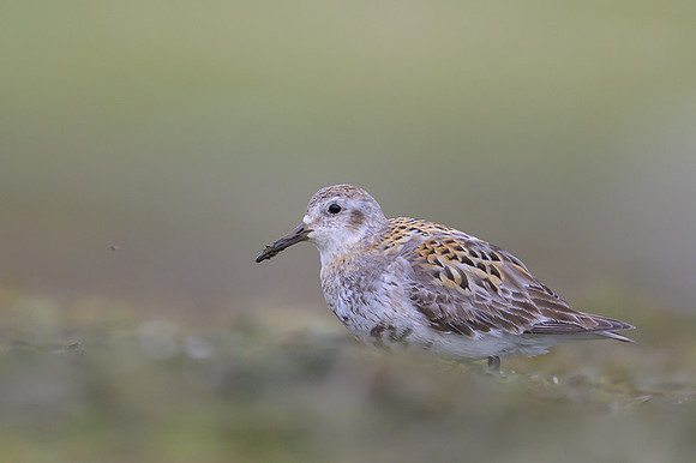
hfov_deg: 1.9
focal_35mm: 1101
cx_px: 319
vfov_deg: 1.2
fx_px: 21270
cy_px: 212
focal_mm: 560
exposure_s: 1/800
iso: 1600
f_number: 4
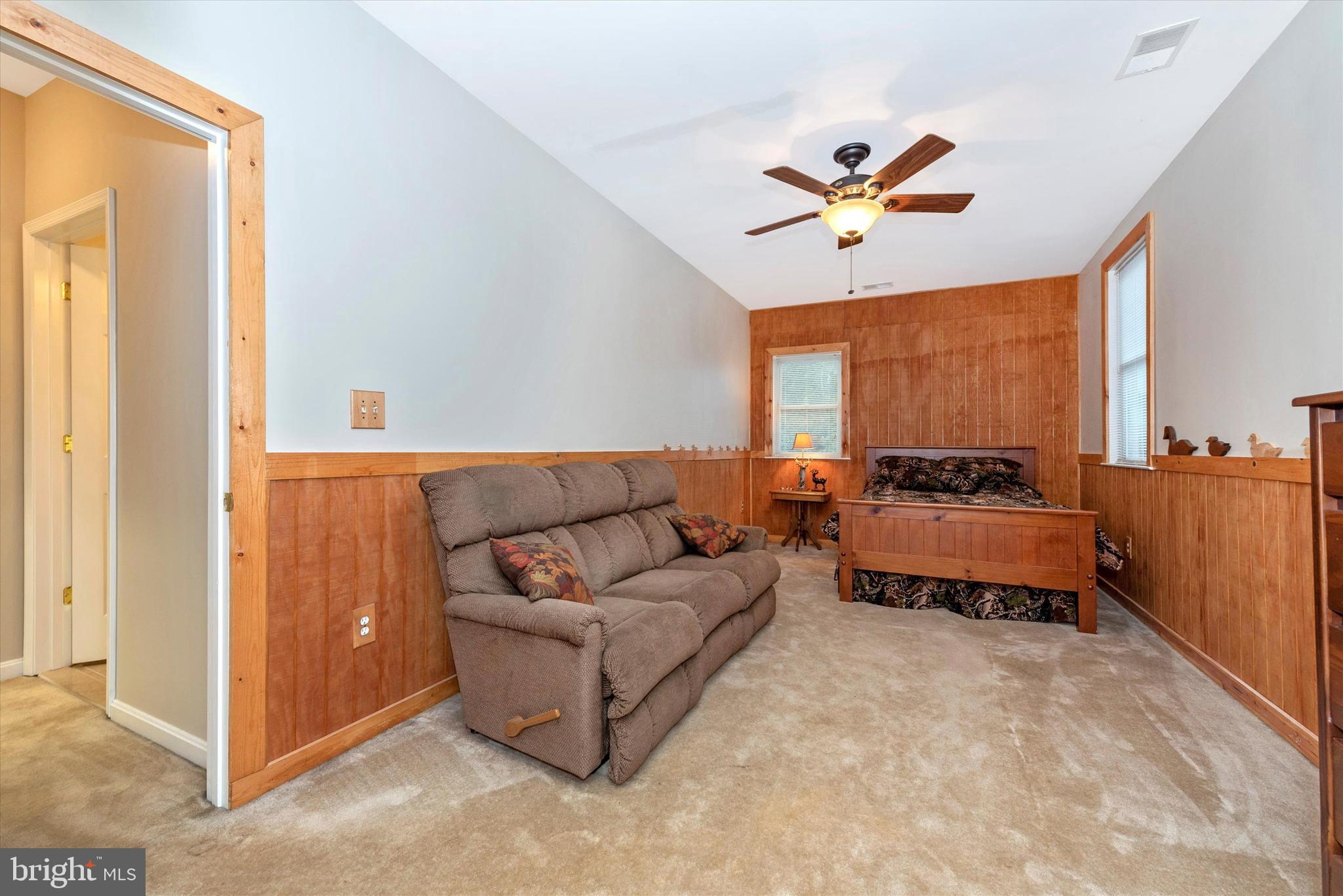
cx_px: 672
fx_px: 522
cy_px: 448
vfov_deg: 81.3
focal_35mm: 14
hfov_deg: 104.2
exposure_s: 1/20
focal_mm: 14
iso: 250
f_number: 8
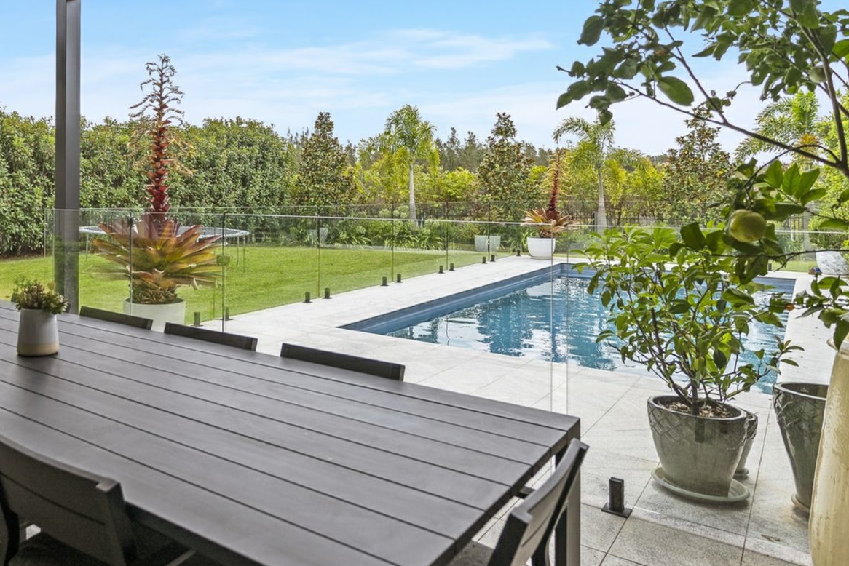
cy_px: 220
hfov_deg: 62.3
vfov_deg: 46.1
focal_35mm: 28
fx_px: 660
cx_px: 230
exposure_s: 1/500
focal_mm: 17
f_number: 3.2
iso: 400
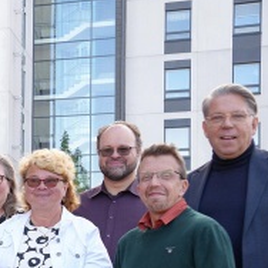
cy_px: 267
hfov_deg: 14.8
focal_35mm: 108
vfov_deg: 15.8
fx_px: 946
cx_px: -153
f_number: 4
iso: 160
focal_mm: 26.5
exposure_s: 1/160
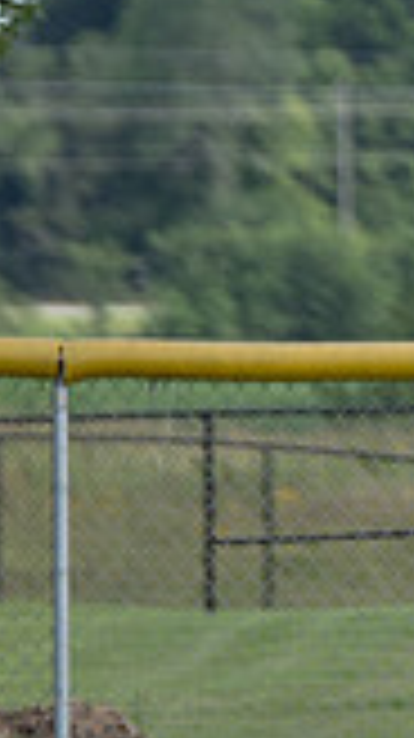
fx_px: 34556
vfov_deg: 1.2
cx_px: 1274
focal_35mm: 1767
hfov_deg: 0.7
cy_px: -381
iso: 320
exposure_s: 1/1600
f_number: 2.8
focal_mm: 200
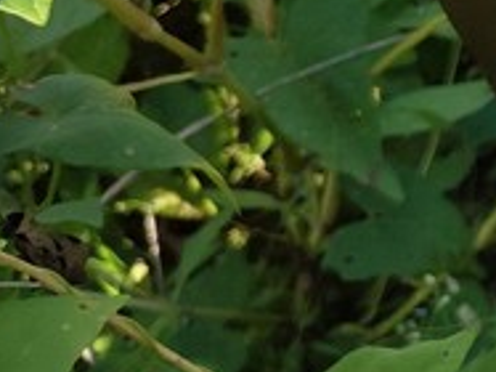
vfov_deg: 13.2
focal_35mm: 107
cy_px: -138
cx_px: 902
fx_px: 1532
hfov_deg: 15.6
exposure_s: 1/418
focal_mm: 6.04
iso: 50
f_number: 1.9
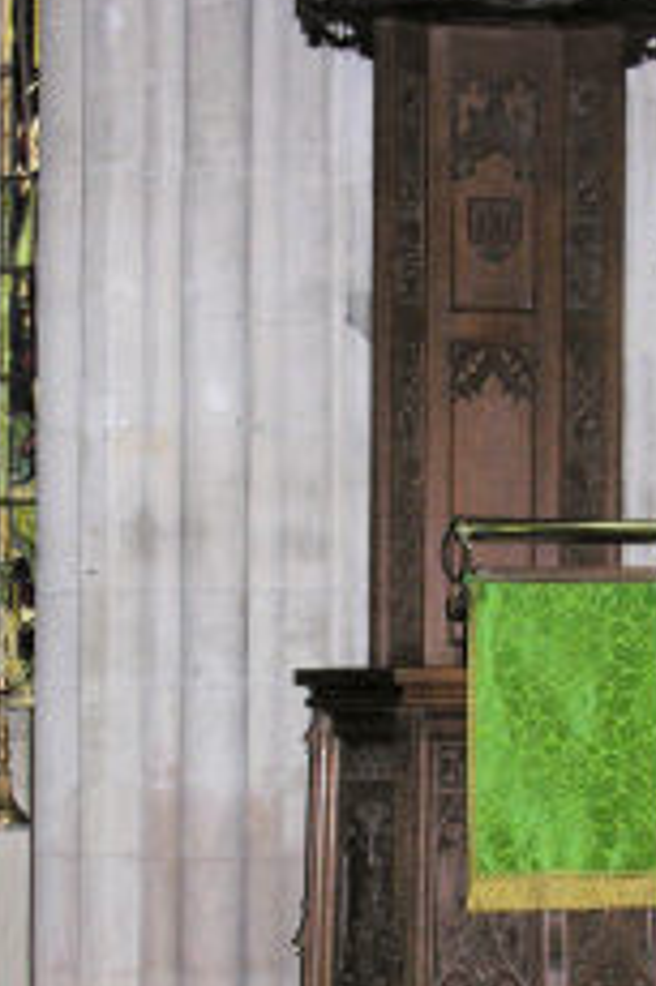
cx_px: 461
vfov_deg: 15.4
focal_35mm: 133
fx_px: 3641
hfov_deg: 10.3
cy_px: 643
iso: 200
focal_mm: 16.4
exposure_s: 1/60.1
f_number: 3.2
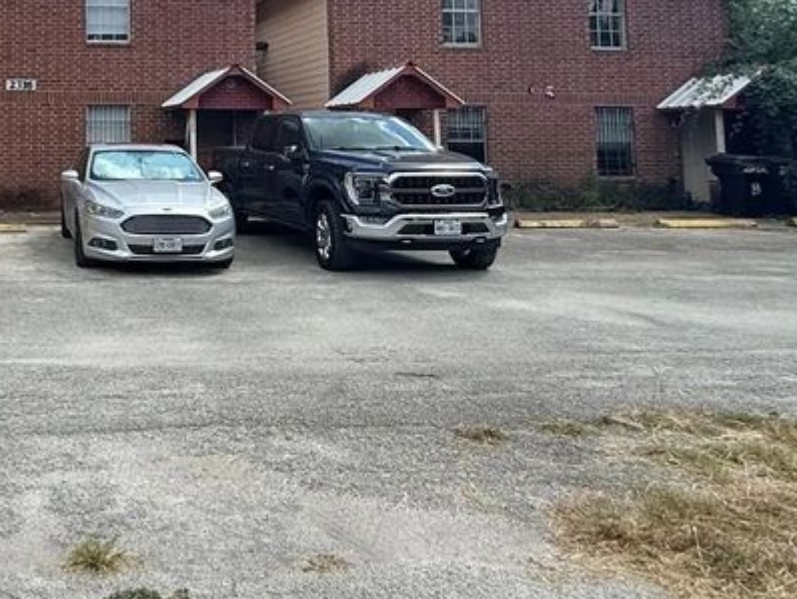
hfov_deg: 46.2
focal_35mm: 36
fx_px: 829
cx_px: 74
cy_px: 62
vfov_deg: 37.2
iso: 64
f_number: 2.2
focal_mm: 2.22
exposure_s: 1/1795
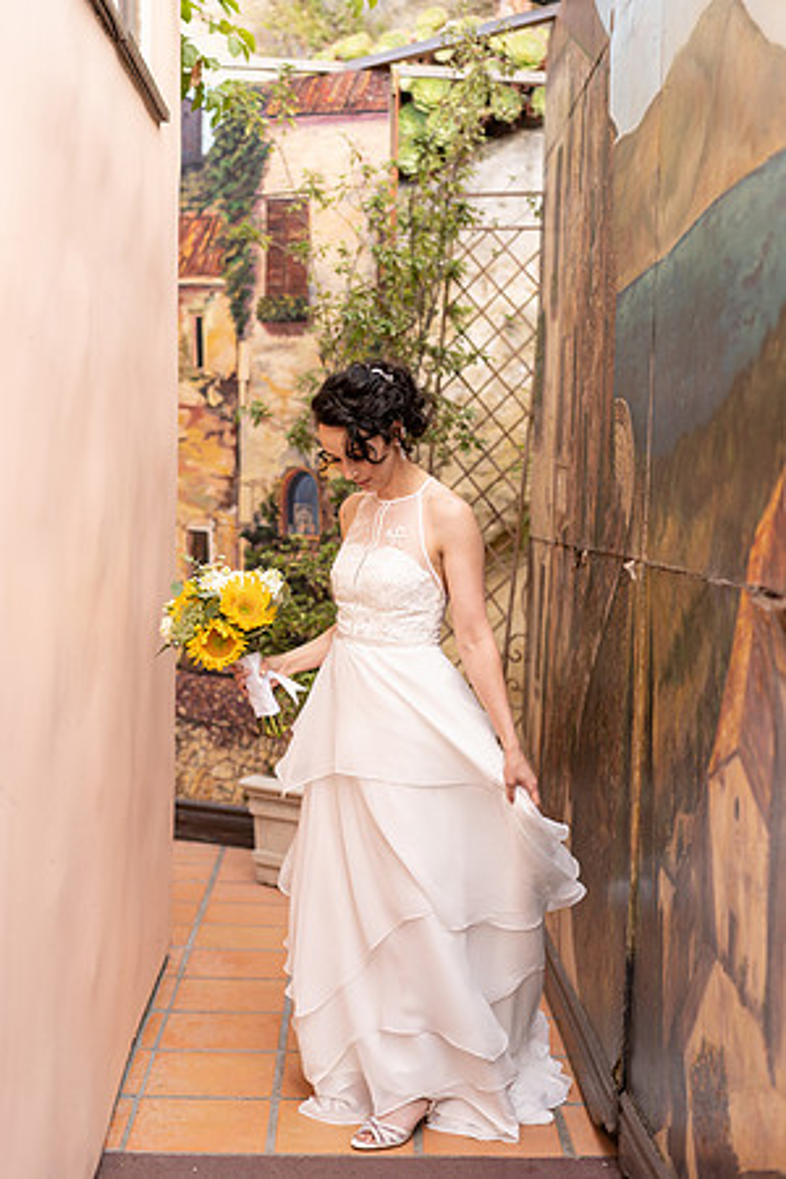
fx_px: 1801
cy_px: 590
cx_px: 393
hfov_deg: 24.6
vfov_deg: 36.2
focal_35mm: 55
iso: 320
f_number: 2.5
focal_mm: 55
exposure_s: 1/500
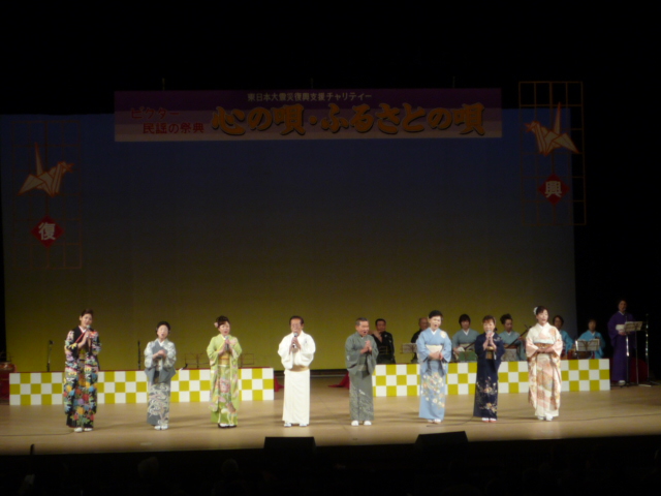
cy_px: 248
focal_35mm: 76
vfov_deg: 19.4
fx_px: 1451
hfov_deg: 25.7
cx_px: 330
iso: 100
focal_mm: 7.5
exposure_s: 1/40
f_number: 4.5
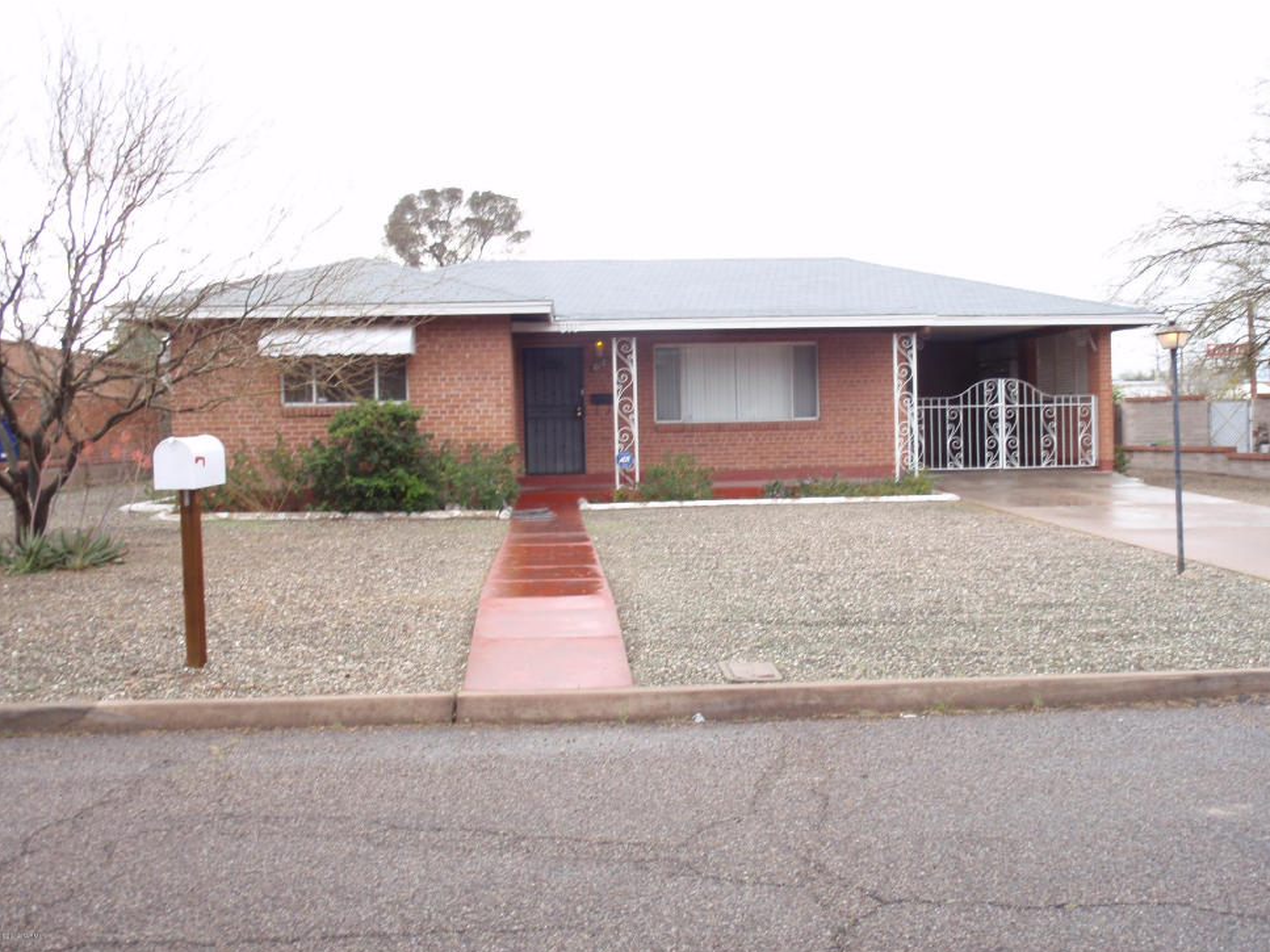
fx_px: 1321
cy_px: 464
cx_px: 671
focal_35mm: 36
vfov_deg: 39.6
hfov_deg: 51.3
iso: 64
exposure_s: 1/60
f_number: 3.5
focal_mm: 6.07
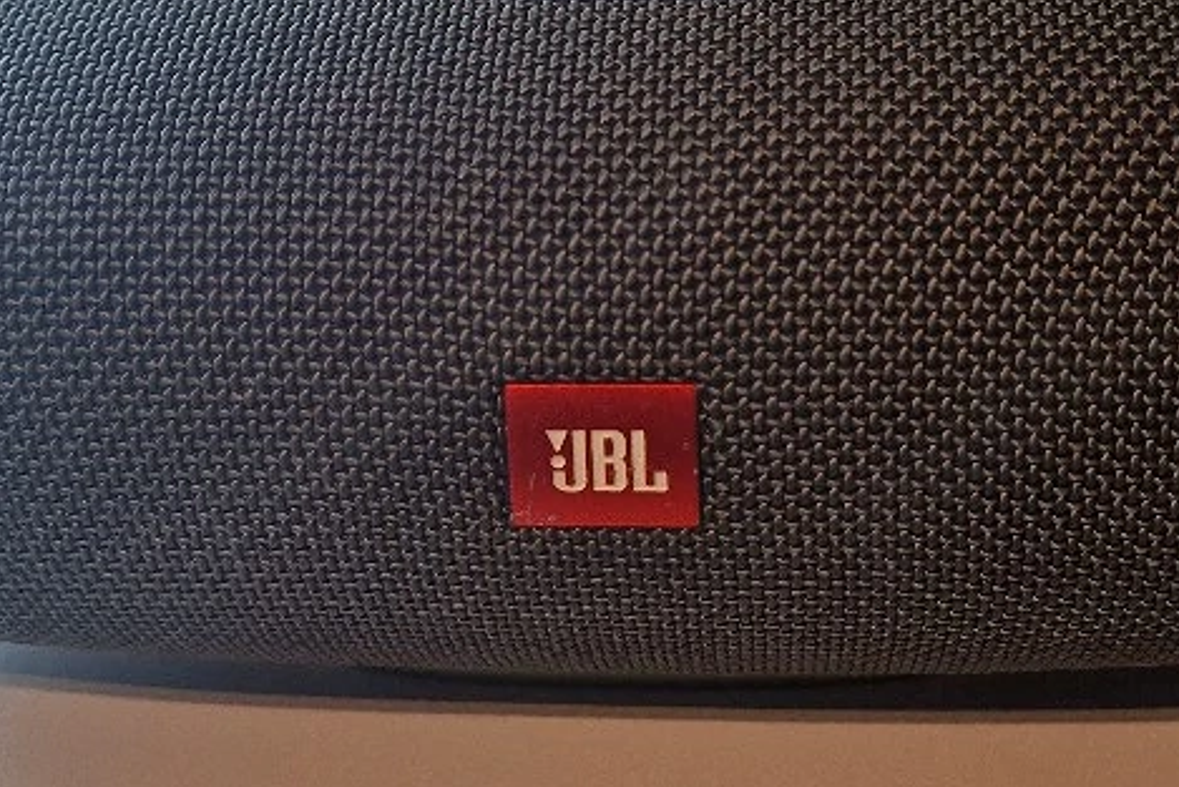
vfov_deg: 26.5
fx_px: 1671
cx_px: 623
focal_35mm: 51
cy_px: 370
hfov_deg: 38.9
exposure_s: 1/100
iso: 125
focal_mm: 6.4
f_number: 1.8
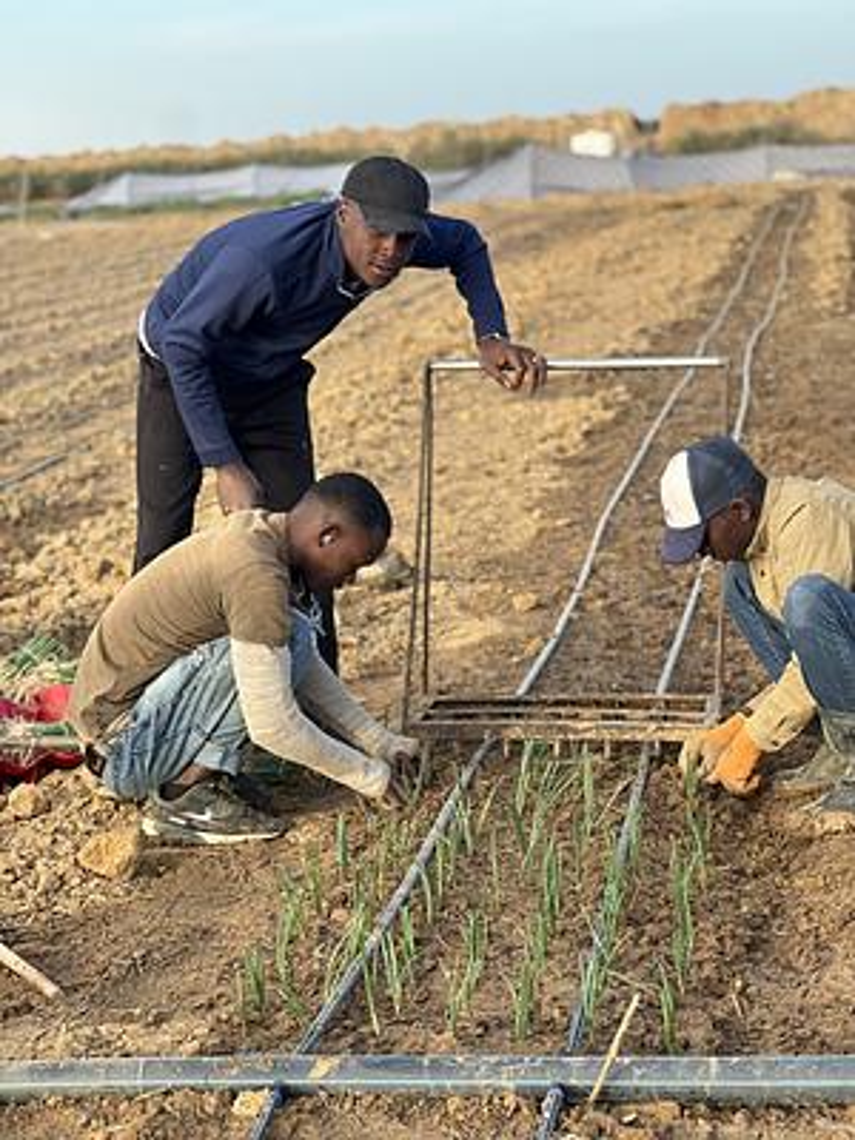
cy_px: 570
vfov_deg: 25.3
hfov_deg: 19.1
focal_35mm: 77
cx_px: 428
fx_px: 2536
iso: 40
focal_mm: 9
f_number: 2.8
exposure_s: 1/121
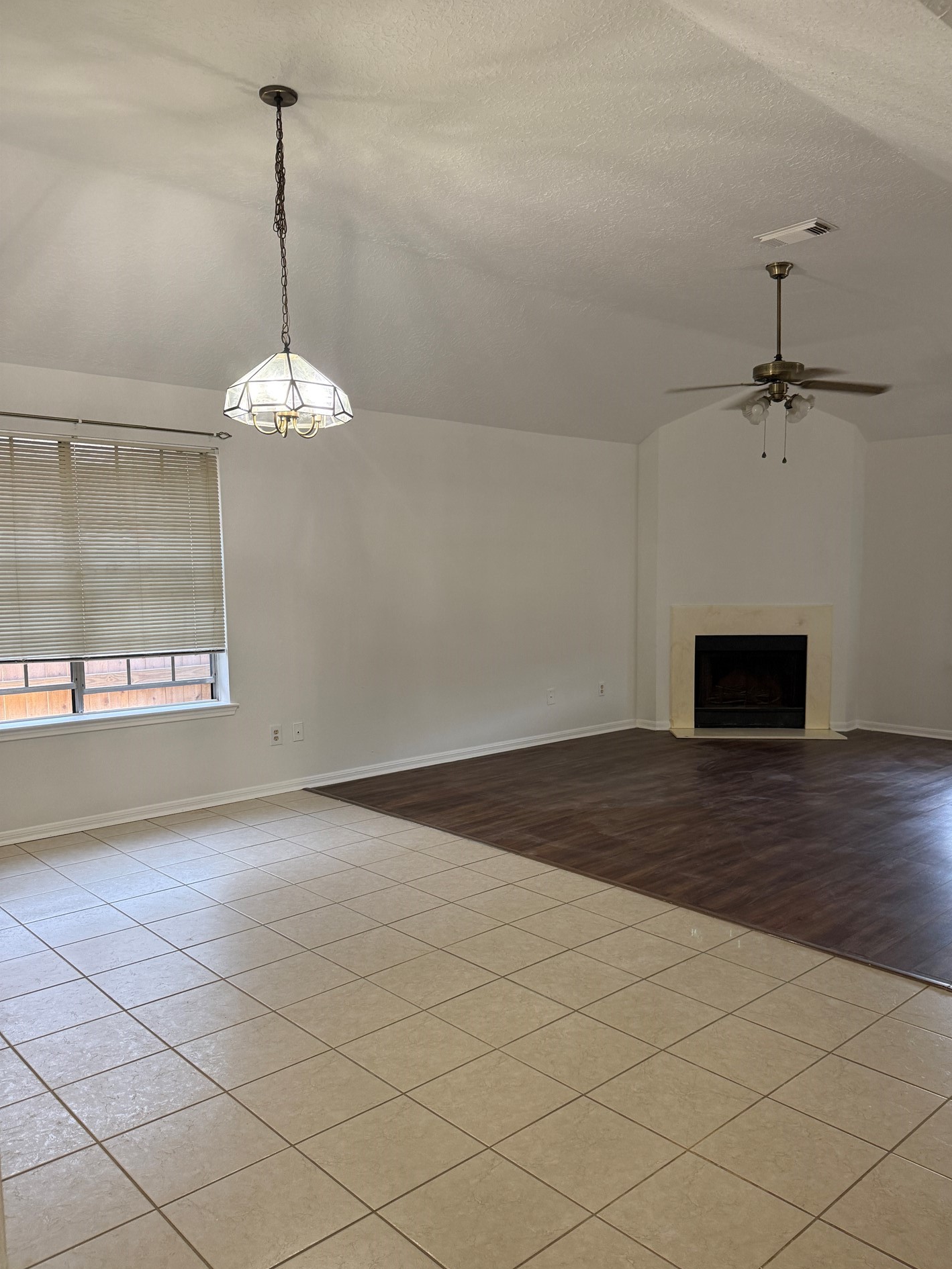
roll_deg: -0.2
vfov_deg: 67.3
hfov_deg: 53.0
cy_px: 664
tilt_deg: -5.4
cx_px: 515
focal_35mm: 26
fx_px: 953
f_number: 1.78
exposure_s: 1/60
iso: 200
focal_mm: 6.76
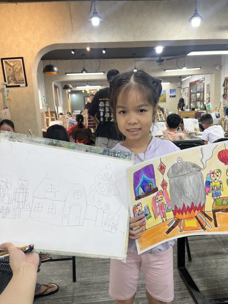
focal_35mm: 26
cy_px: 152
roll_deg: +4.0
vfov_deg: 67.3
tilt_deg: -10.9
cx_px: 114
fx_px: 228
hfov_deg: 53.1
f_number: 1.6
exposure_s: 1/100
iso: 80
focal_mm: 5.1
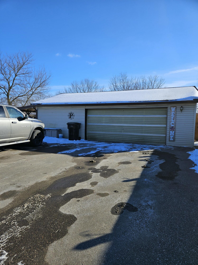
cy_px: 132
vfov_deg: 73.9
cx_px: 99
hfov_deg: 58.9
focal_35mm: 23
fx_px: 175
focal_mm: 5.4
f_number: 1.8
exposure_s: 1/1978
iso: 25
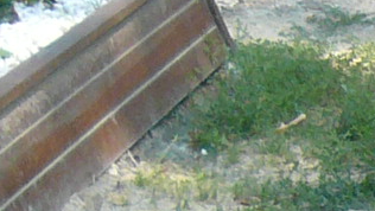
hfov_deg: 8.4
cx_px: 930
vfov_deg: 5.2
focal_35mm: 232
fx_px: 2308
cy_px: 120
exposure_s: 1/400
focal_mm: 4.6
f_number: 2.8
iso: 100
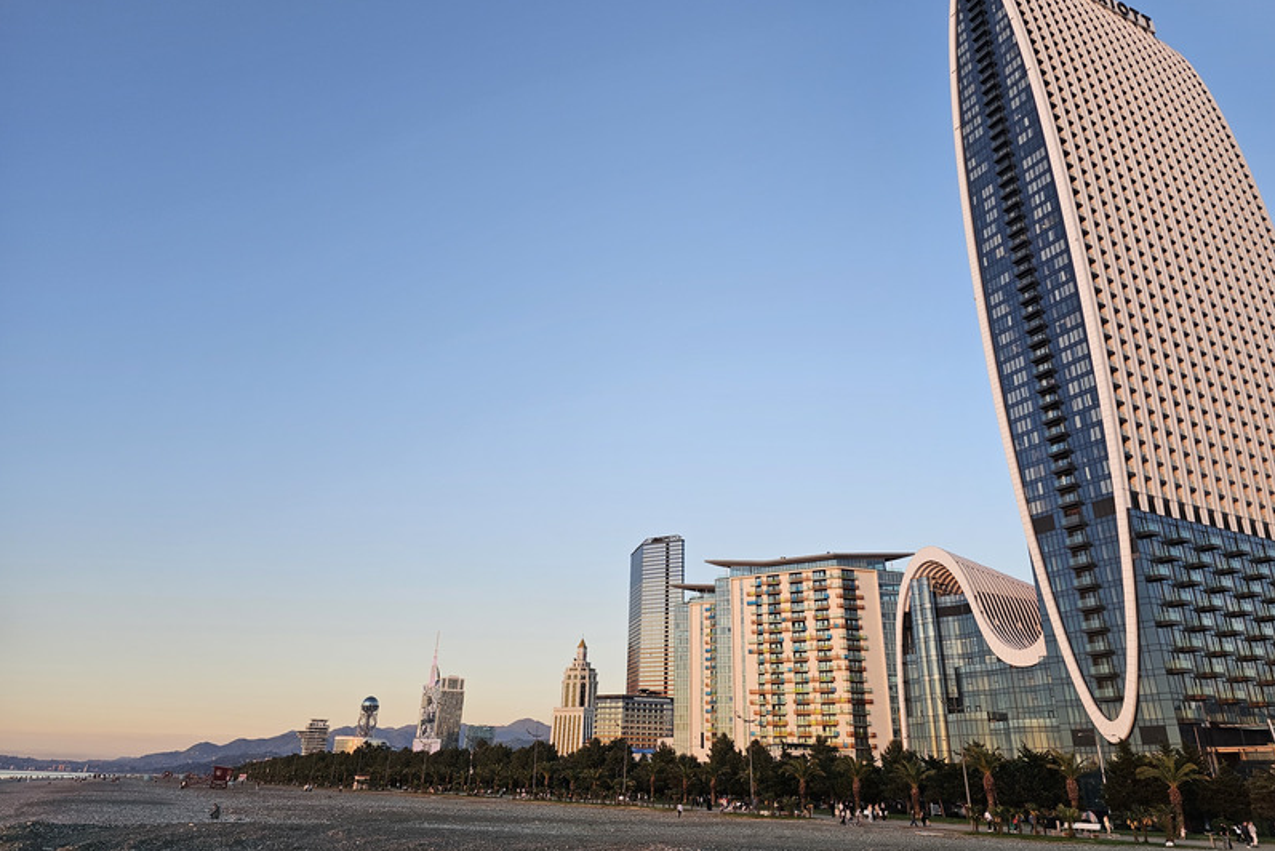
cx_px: 637
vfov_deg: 53.1
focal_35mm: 24
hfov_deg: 73.7
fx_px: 850
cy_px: 394
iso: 20
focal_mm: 6.3
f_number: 1.7
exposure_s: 1/120
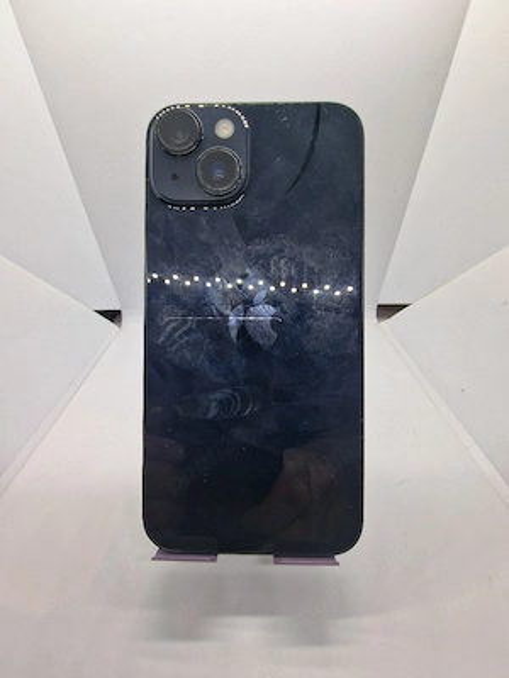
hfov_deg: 89.9
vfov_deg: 106.2
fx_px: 255
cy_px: 339
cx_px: 254
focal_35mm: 13
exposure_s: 1/125
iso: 50
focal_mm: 2.2
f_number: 2.2
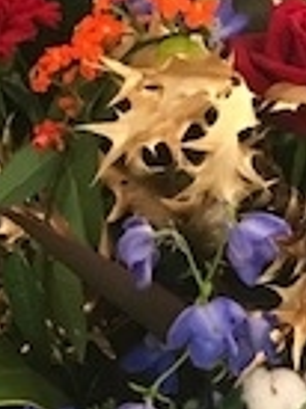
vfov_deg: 15.0
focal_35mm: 130
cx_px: 258
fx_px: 1537
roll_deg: -0.2
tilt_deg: -22.9
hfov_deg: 11.3
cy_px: 376
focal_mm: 3.99
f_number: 1.8
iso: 80
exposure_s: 1/17
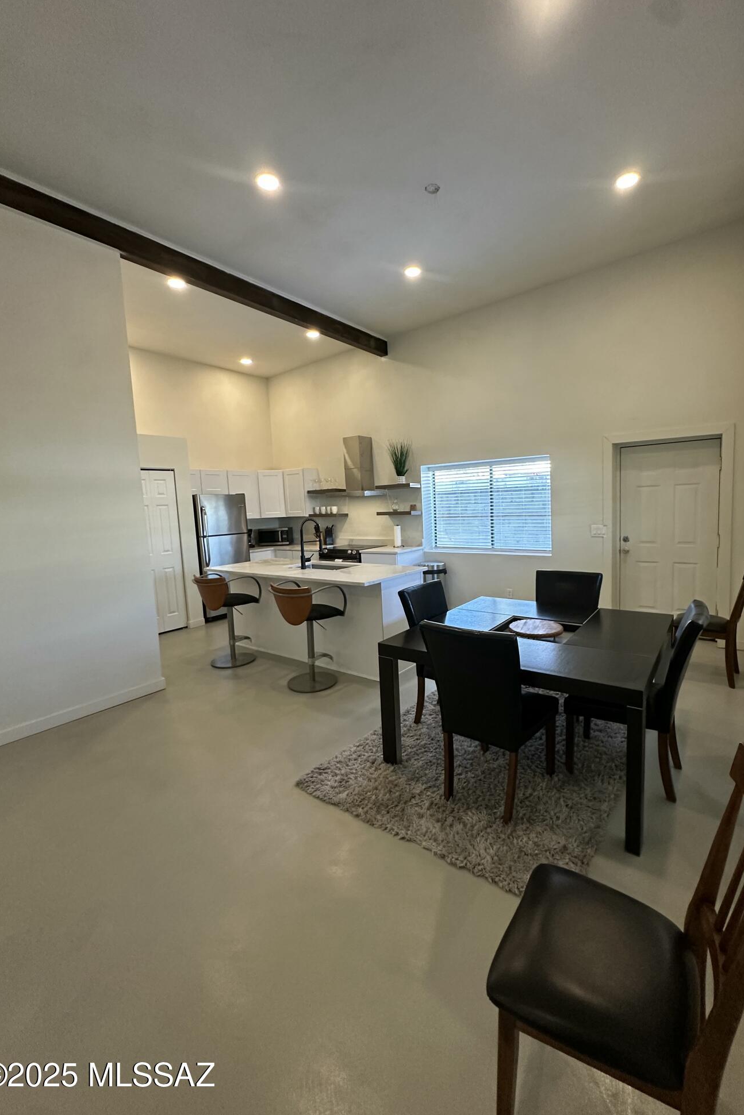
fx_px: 465
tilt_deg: -5.9
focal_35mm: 15
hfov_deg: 77.1
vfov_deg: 100.4
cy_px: 553
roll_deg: +1.1
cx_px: 411
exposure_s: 1/120
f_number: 2.2
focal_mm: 2.22
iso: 320
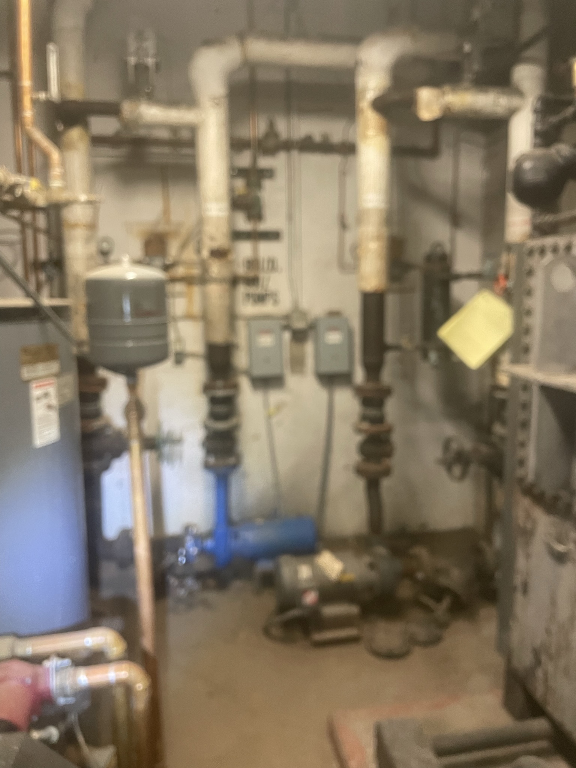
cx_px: 288
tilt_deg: -7.4
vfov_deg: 67.3
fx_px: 577
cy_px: 384
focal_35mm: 26
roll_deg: -0.2
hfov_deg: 53.1
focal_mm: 4.2
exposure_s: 1/60
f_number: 1.6
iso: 400
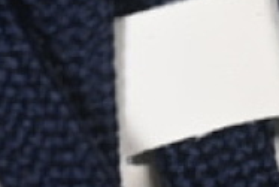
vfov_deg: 3.2
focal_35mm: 433
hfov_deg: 4.7
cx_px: 627
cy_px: -55
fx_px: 3358
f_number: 6.3
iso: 160
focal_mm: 50
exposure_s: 1/60
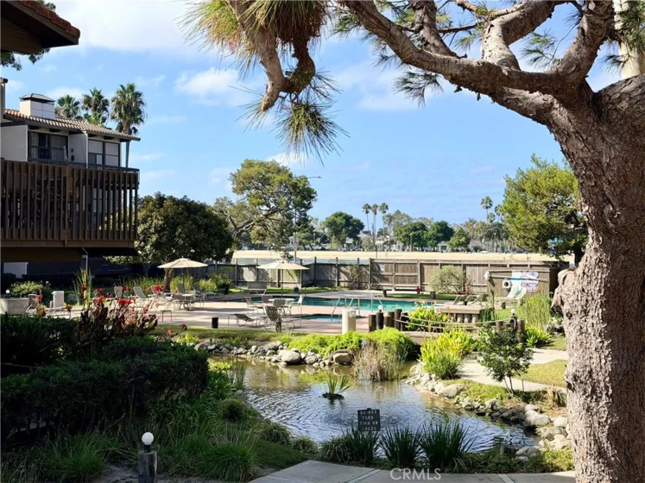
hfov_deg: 39.7
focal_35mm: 48
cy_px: 242
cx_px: 322
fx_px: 894
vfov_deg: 30.3
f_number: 1.78
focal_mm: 6.76
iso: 64
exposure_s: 1/4329
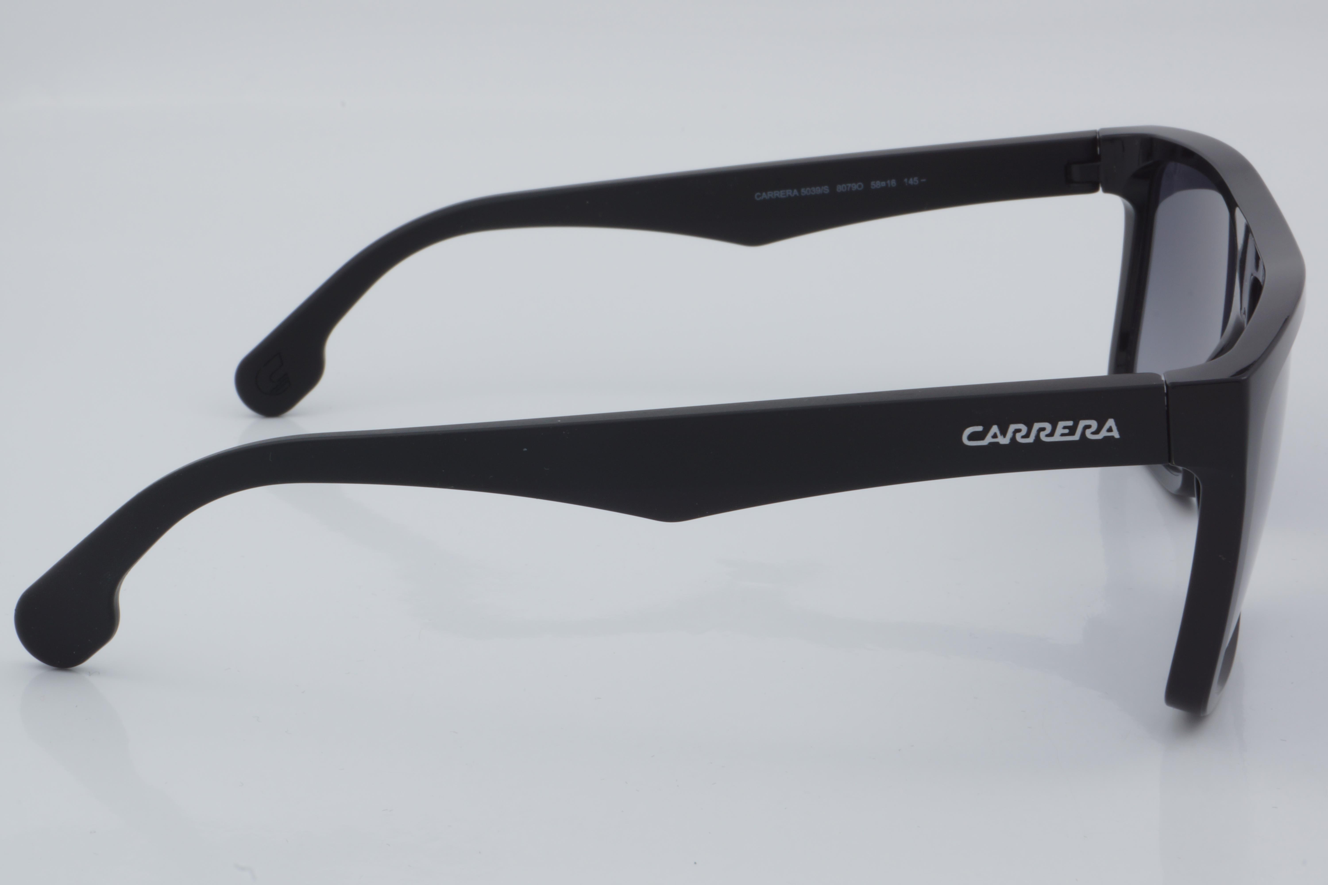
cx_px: 664
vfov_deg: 18.2
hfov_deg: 27.0
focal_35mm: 75
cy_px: 442
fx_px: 2766
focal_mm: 50
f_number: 32
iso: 100
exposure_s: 1/4
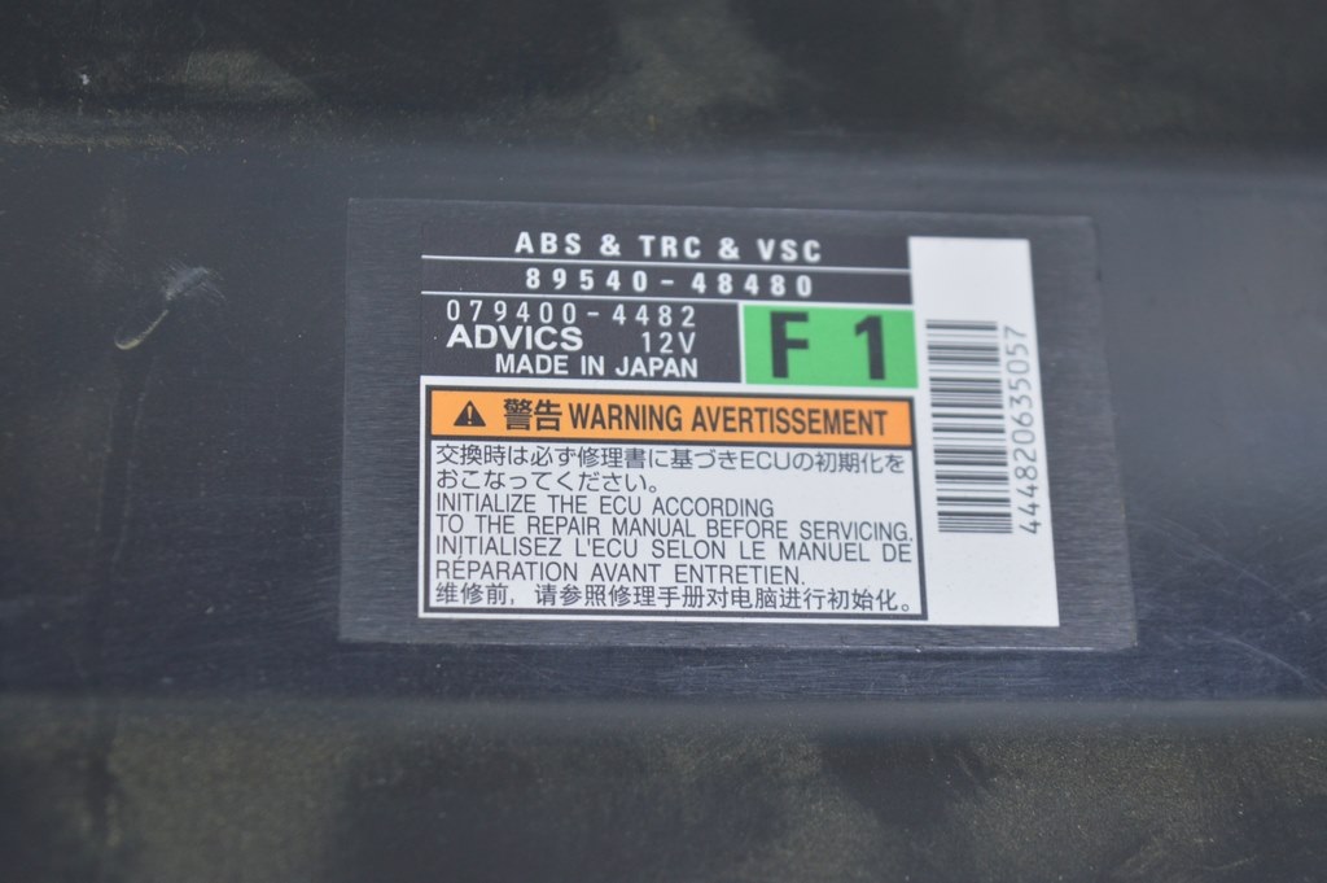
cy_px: 442
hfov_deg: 24.6
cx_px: 664
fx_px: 3039
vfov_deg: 16.5
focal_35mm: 82
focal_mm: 55
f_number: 5.6
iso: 400
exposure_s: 1/20
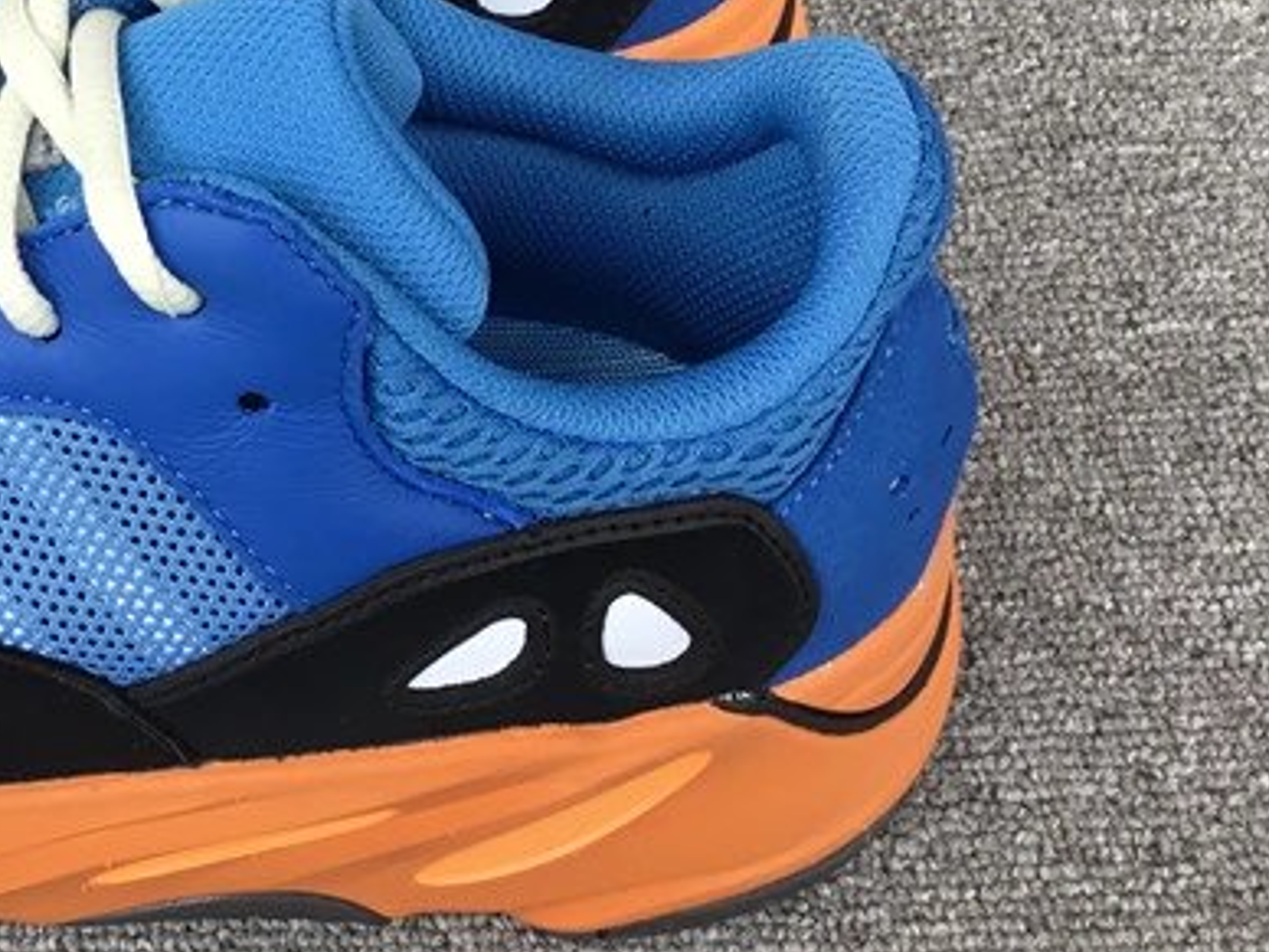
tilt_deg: -50.0
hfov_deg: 25.4
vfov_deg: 20.3
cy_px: 221
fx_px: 2639
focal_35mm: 72
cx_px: -72
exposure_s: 1/120
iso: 25
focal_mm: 3.3
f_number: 2.4
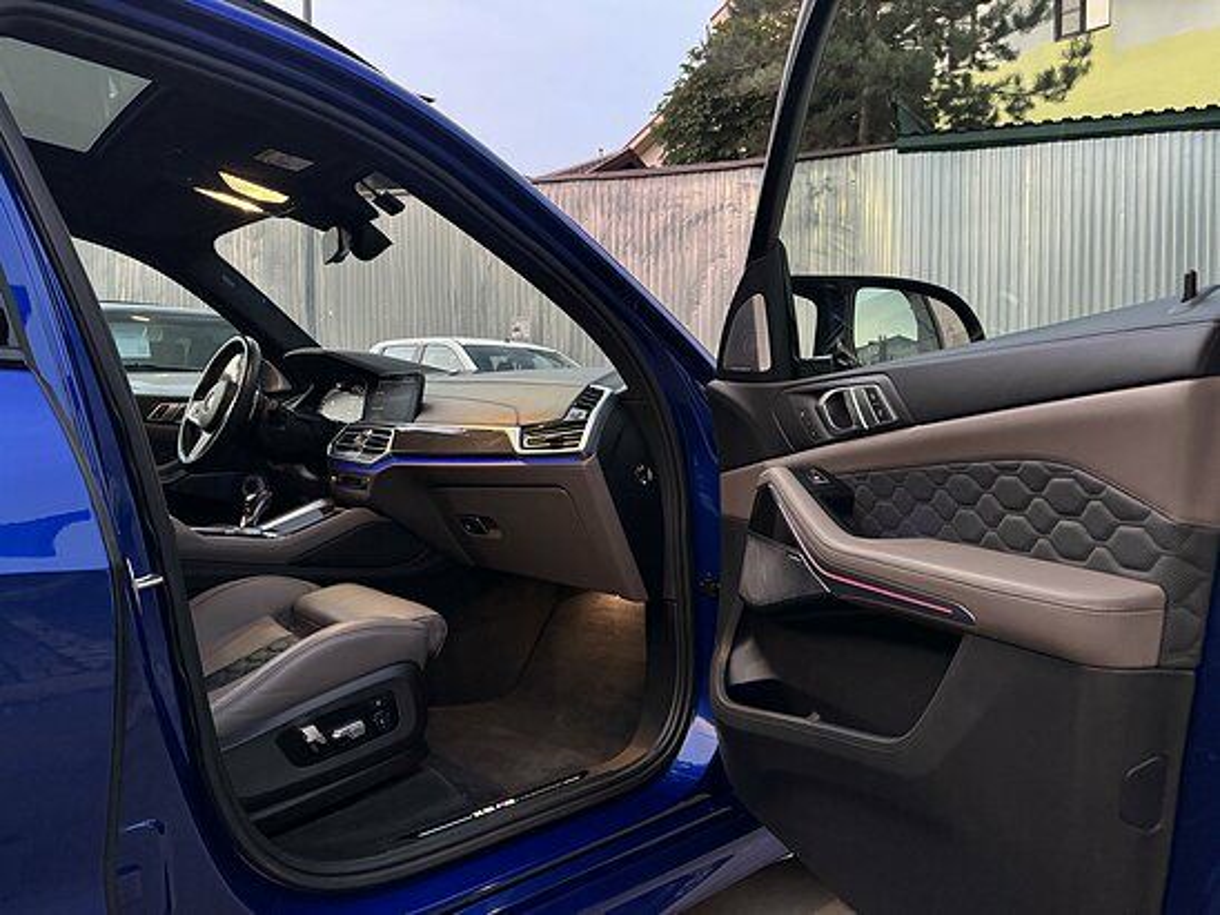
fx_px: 846
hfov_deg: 71.6
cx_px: 610
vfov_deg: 56.8
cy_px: 458
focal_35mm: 24
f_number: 1.78
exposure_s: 1/35
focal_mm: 6.76
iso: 800
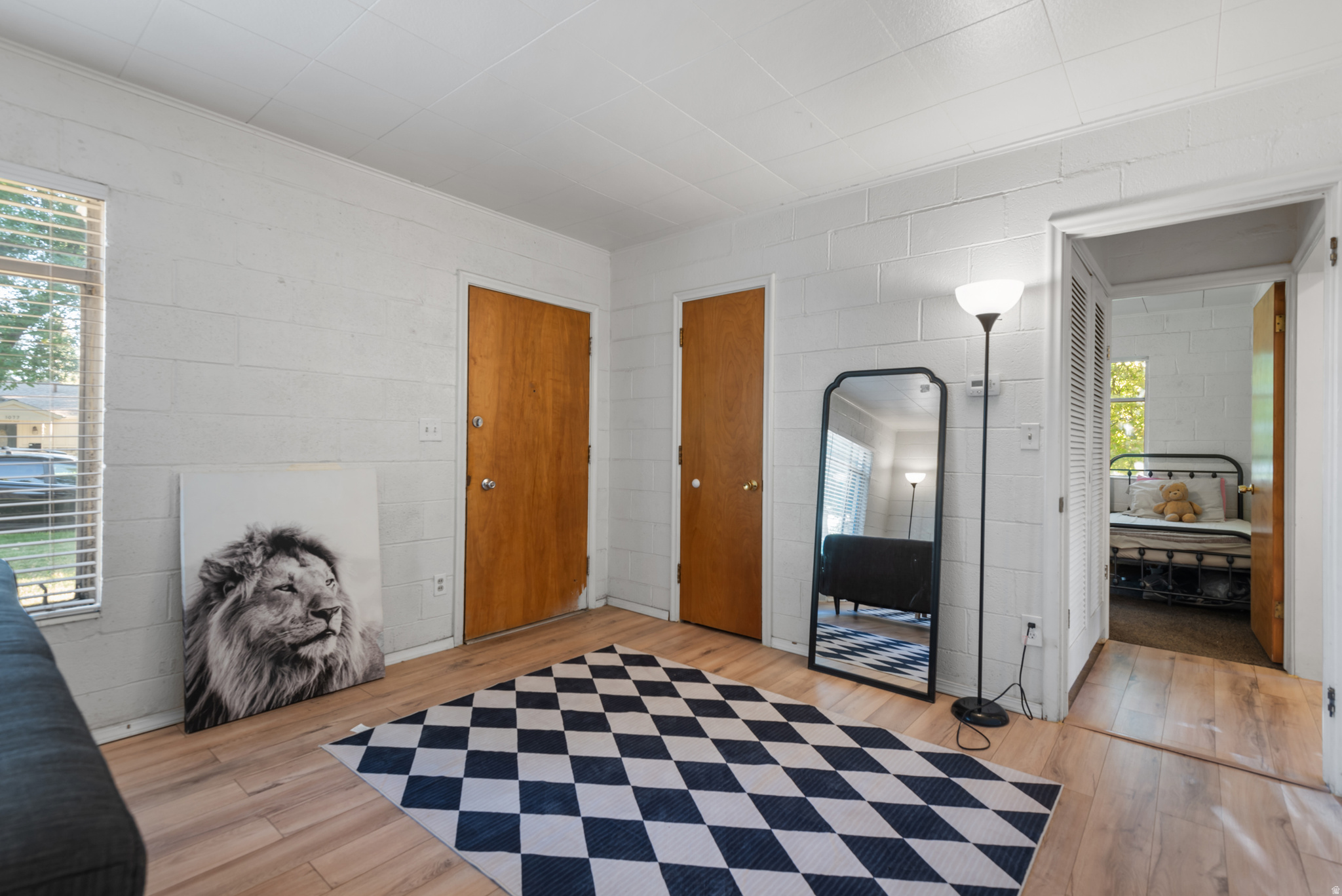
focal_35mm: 16
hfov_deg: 96.7
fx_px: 597
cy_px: 448
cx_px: 671
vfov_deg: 73.8
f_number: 9
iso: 100
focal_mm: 16
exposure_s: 2
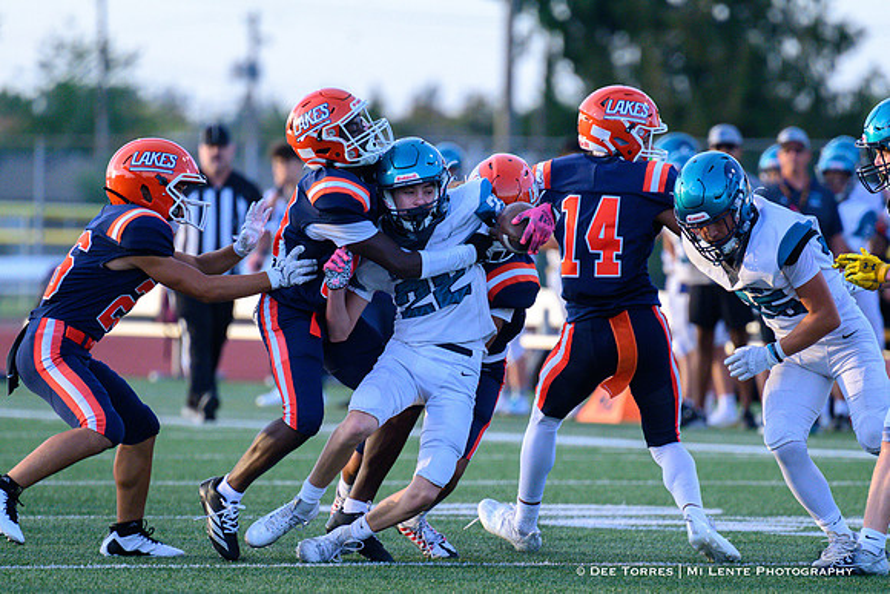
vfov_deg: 3.8
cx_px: 464
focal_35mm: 367
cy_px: 389
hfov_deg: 5.6
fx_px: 9069
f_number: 4
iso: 2500
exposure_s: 1/2000
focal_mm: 280
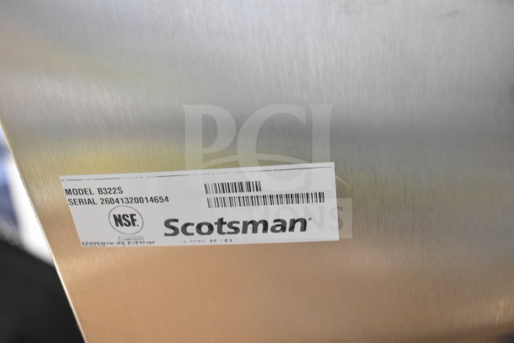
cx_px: 257
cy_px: 172
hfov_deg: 41.1
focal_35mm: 48
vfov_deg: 28.1
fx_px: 685
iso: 2200
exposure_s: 1/50
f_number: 4.5
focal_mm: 32
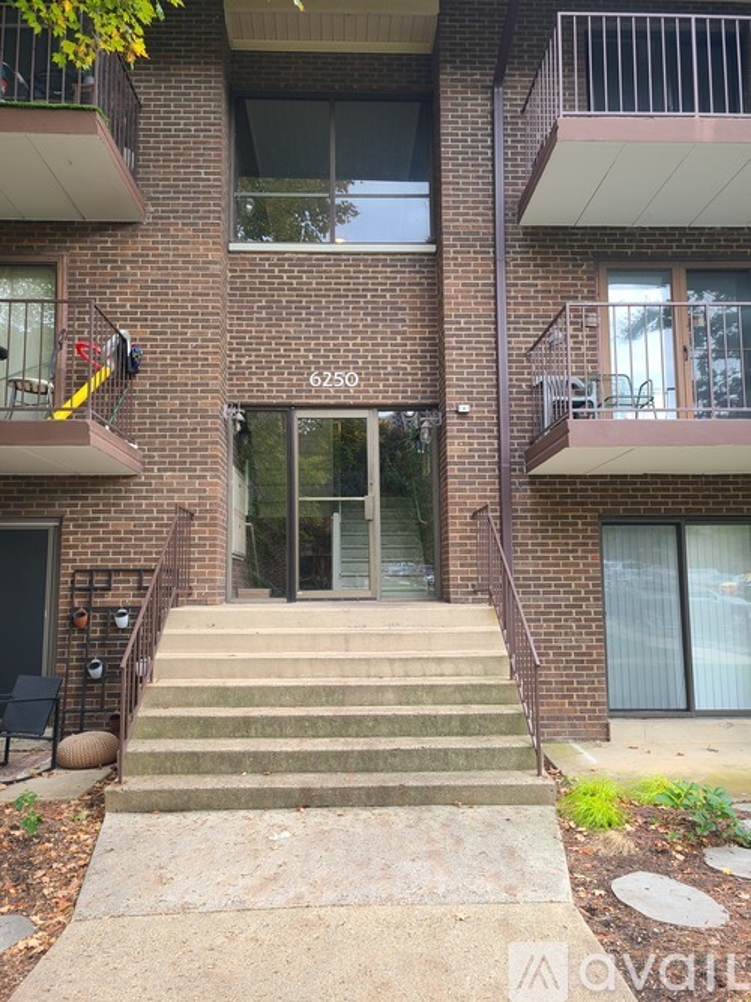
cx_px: 376
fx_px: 752
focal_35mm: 26
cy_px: 501
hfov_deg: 53.0
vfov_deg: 67.3
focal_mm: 5.4
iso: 40
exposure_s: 1/60
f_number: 1.8
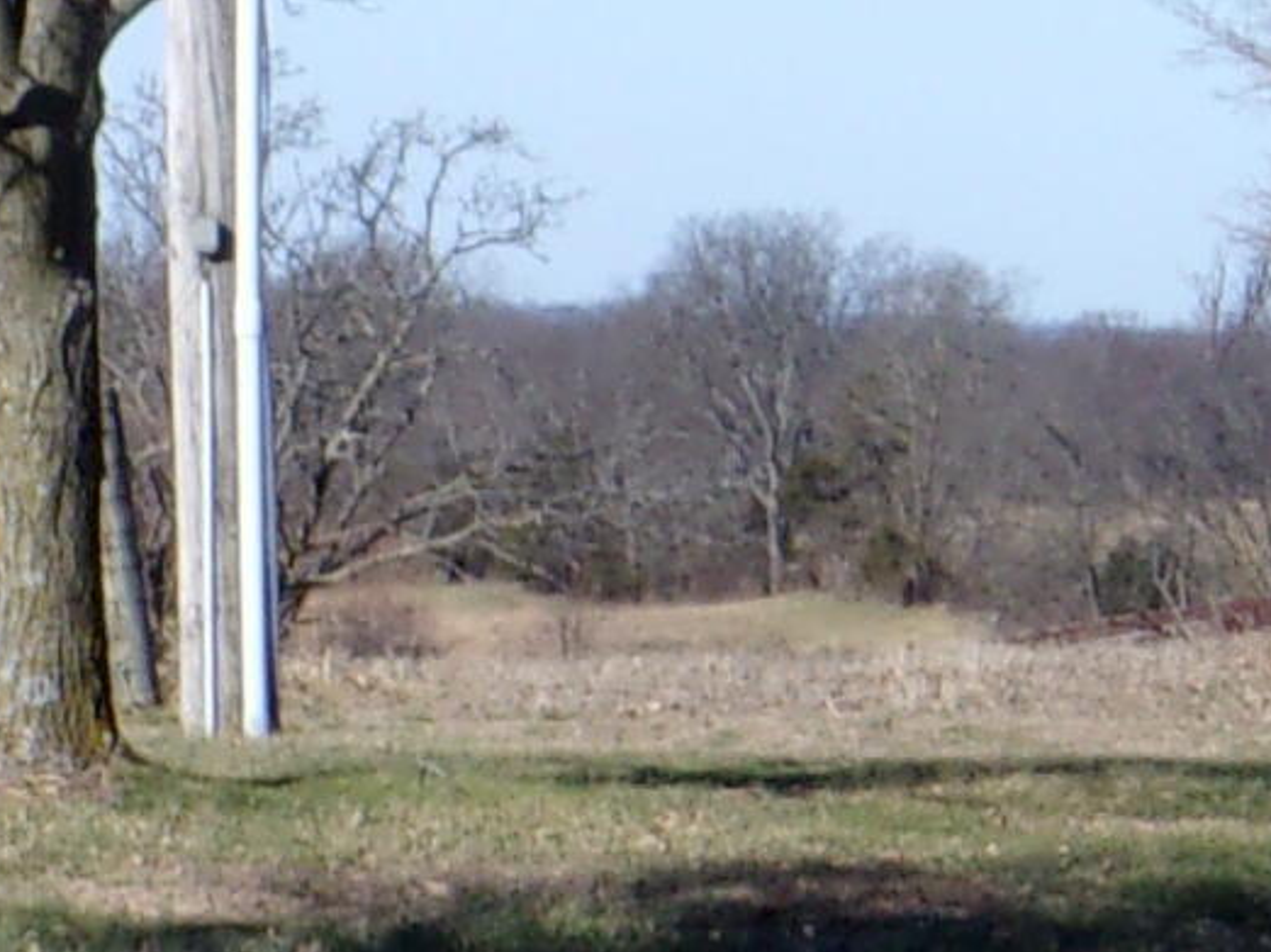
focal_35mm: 368
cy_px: 2074
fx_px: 13506
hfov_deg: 5.3
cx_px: 2530
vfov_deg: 4.0
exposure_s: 1/70
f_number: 13.7
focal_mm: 11.5
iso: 80
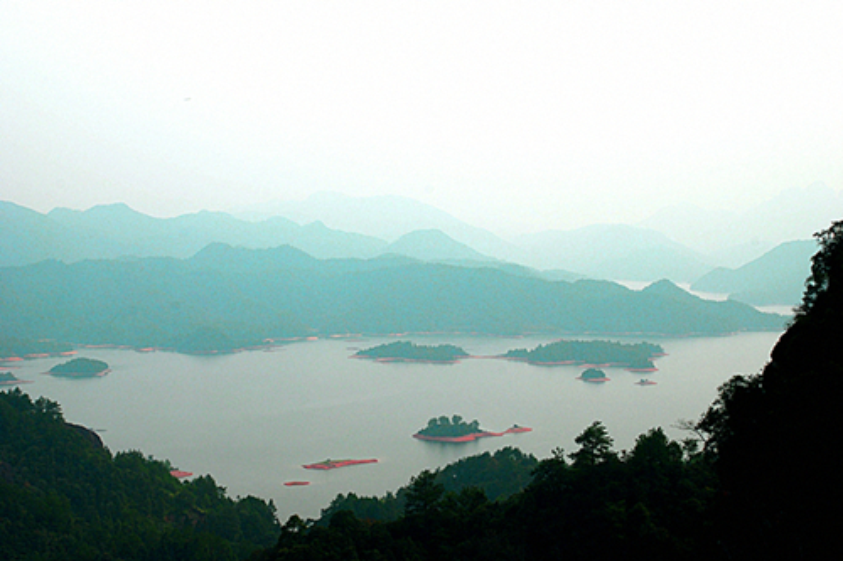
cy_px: 280
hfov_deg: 28.1
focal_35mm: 72
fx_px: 1685
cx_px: 422
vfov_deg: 18.9
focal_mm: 48
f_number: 10
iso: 160
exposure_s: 1/250
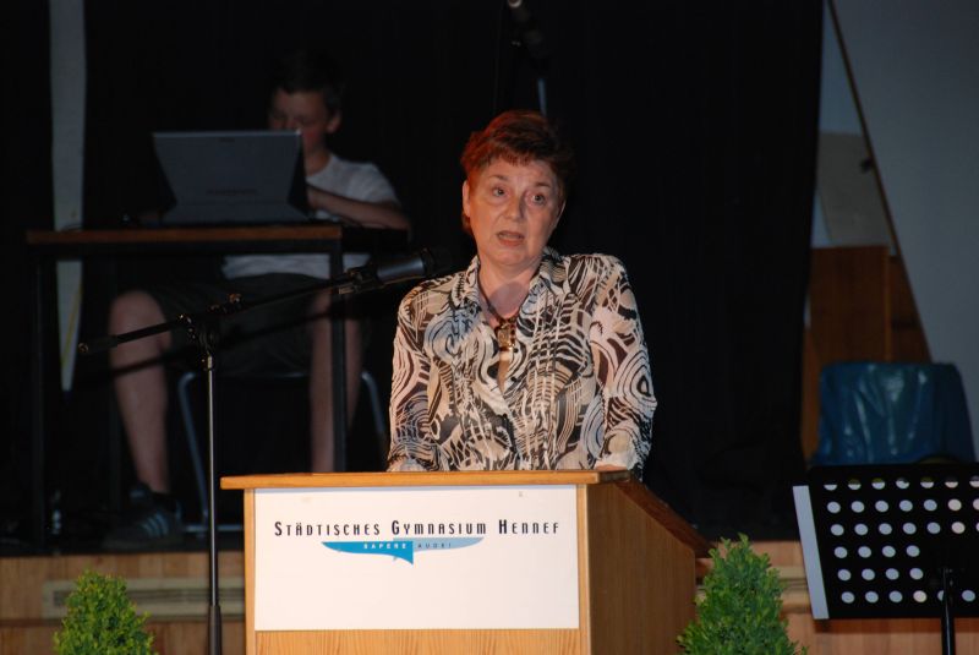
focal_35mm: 300
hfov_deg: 6.9
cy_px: 328
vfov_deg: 4.6
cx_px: 490
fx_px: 8166
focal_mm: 200
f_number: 5.6
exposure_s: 1/60
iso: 400
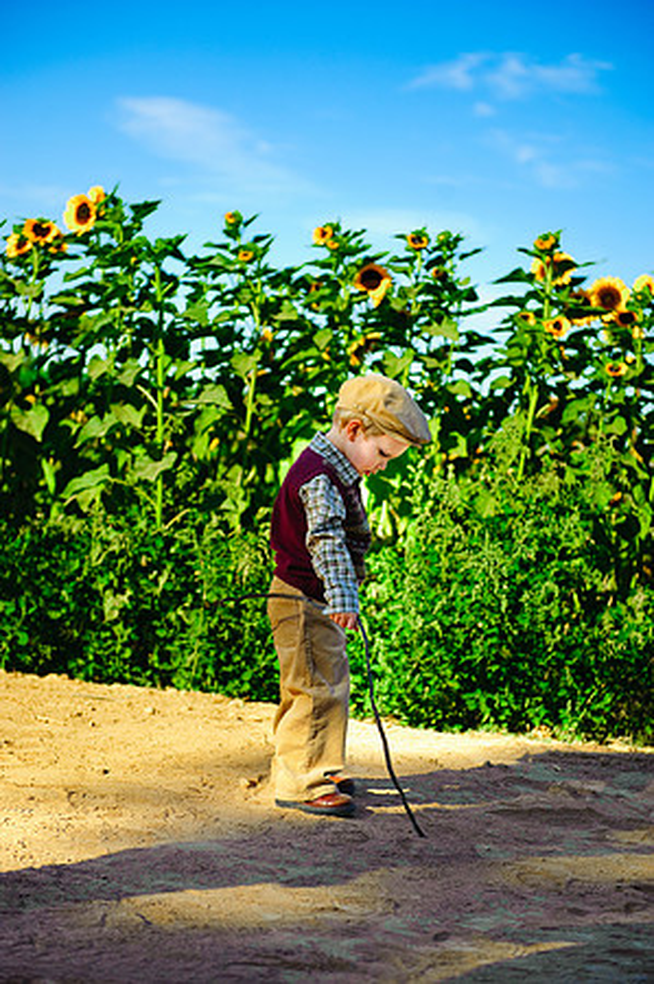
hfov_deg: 19.4
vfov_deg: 28.9
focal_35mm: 70
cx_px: 327
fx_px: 1912
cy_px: 492
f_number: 3.5
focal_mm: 70
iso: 500
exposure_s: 1/2000
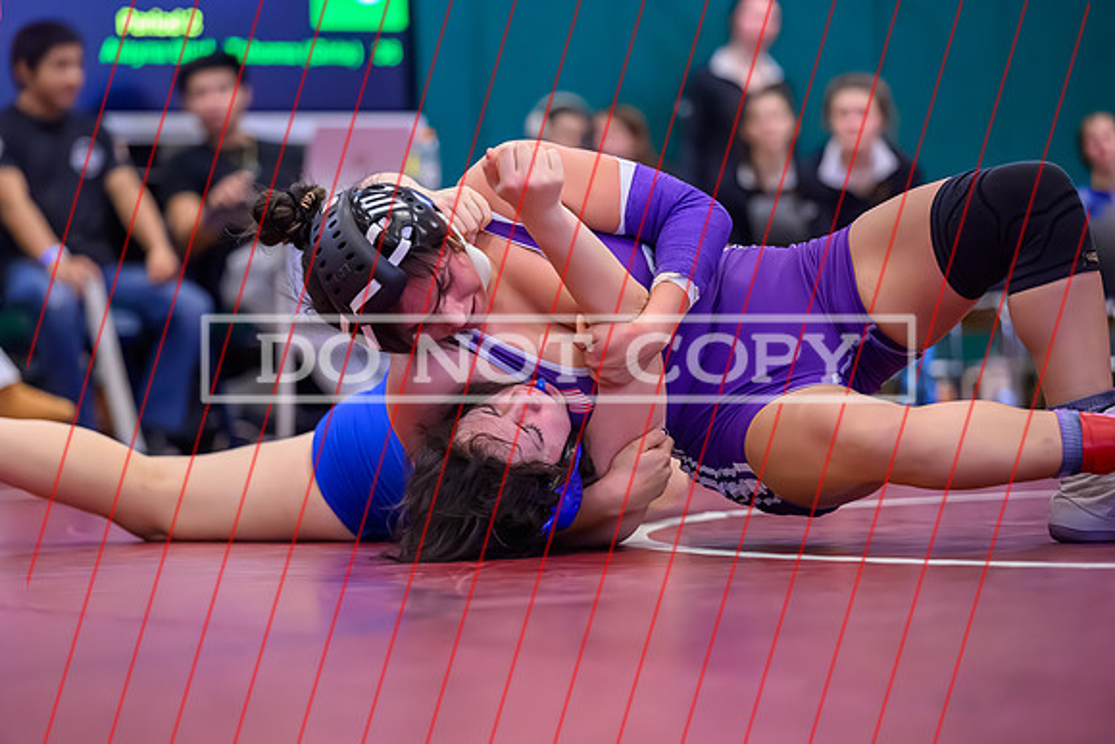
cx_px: 513
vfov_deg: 10.6
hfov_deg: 15.8
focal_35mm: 130
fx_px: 4014
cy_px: 375
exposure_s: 1/640
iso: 10000
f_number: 2.8
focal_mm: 120
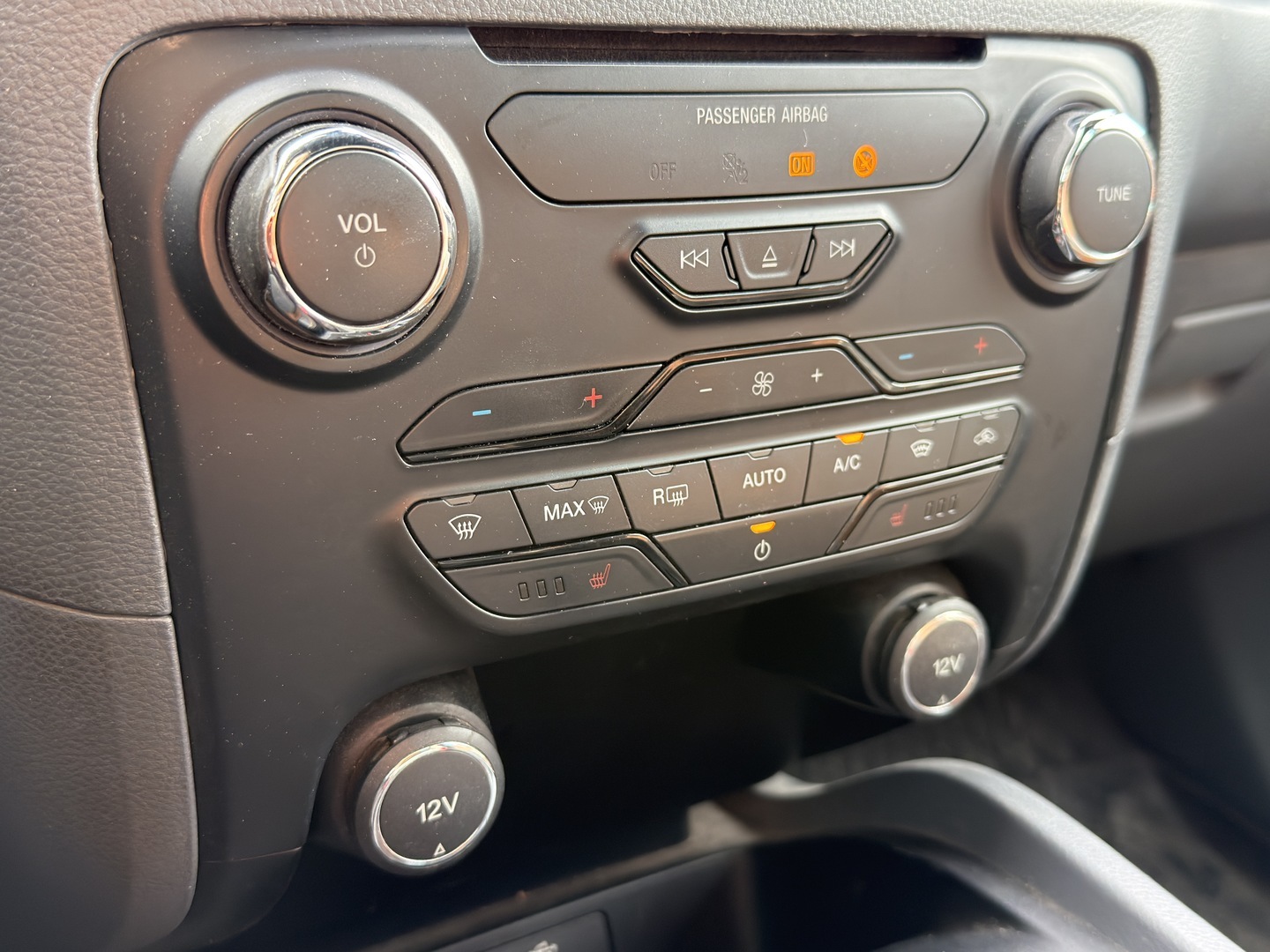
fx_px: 1357
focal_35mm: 37
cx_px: 635
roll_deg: -0.6
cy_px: 476
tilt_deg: -17.2
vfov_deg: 38.7
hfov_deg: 50.1
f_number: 1.78
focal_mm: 6.76
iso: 160
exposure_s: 1/60
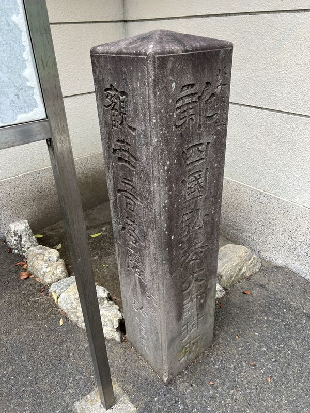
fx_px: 310
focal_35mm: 26
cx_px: 155
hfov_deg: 53.1
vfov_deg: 67.3
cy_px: 206
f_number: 1.5
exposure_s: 1/718
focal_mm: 5.7
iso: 50
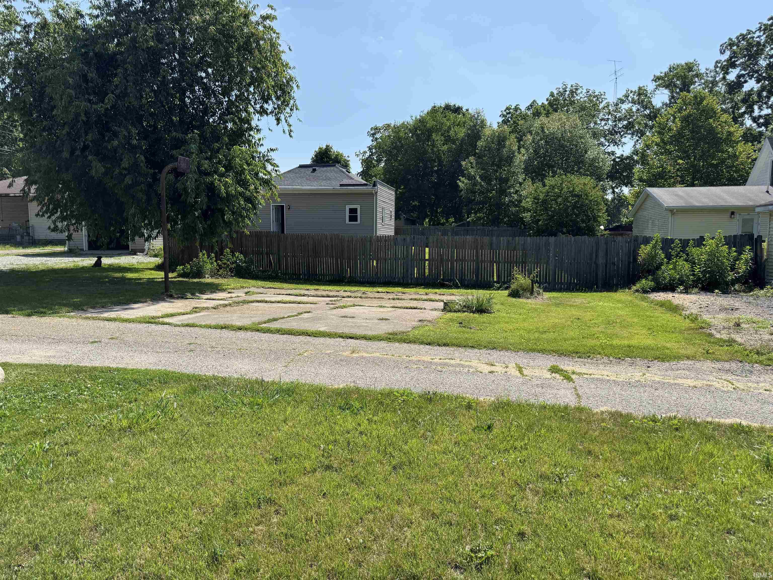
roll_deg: -0.2
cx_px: 386
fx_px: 536
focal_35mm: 24
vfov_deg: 56.8
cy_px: 290
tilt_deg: -5.7
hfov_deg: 71.6
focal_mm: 6.76
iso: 80
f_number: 1.78
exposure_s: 1/3413
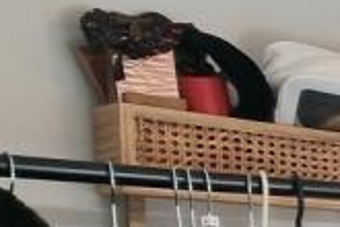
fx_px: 793
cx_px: 900
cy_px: 338
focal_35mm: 84
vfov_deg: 15.1
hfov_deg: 13.4
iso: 80
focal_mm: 2.2
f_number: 2.2
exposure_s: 1/50
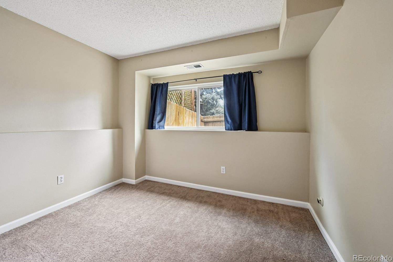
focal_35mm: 15
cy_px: 123
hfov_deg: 100.3
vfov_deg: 77.2
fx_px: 164
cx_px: 185
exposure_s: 1/4
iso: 400
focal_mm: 14
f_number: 10
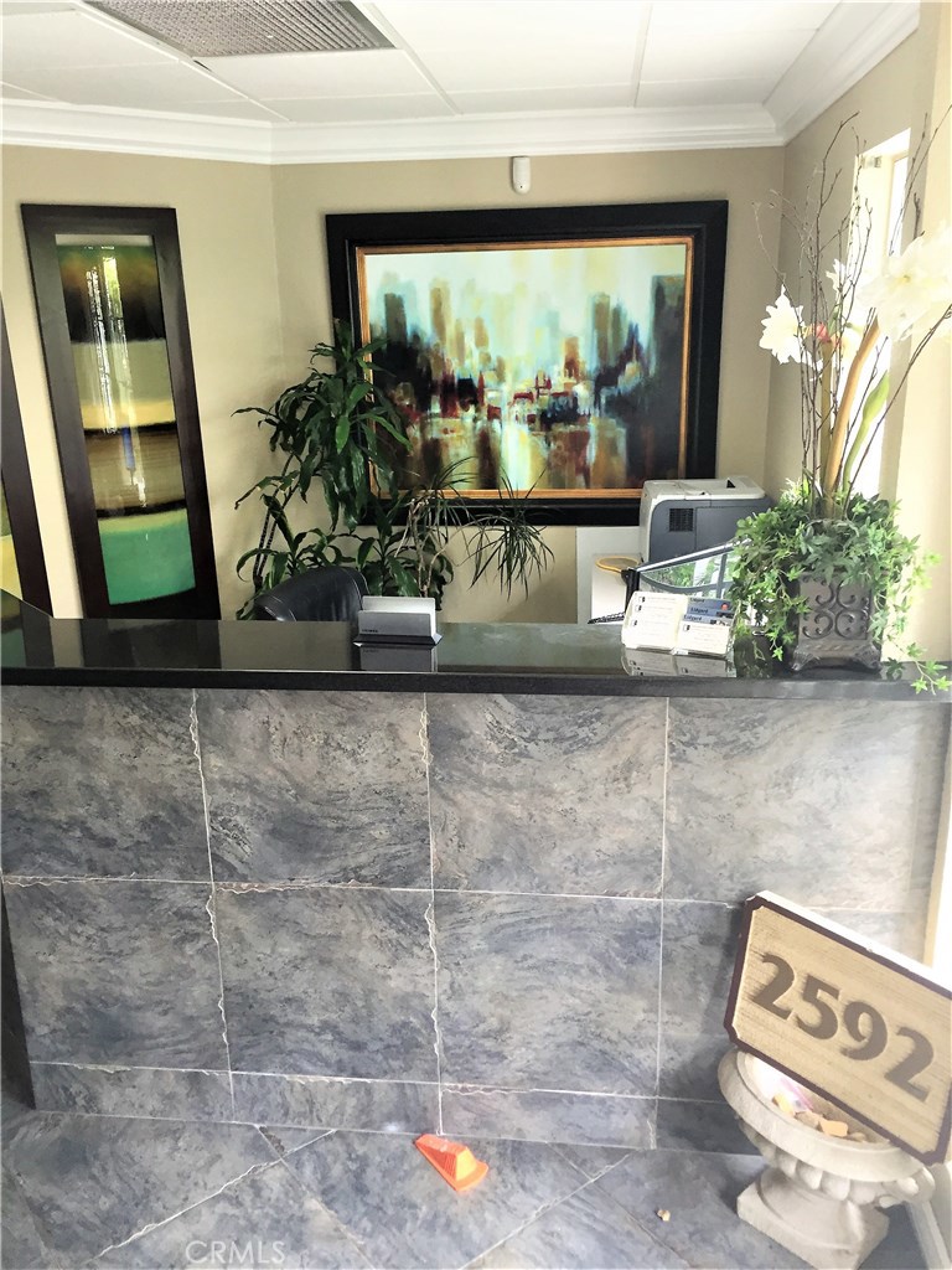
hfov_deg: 48.2
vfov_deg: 61.7
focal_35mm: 29
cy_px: 635
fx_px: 1063
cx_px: 476
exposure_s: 1/30
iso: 80
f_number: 2.2
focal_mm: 4.15
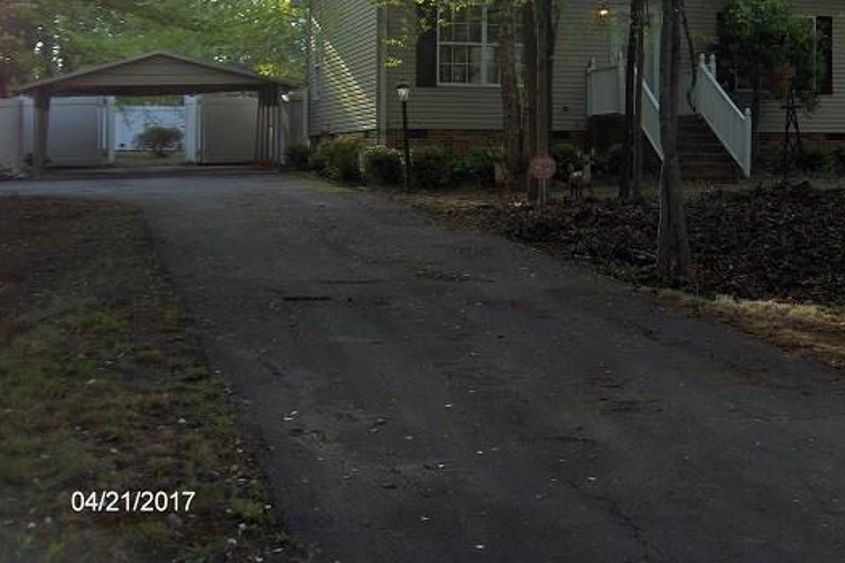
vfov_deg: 21.7
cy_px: 123
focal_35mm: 62
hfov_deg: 31.8
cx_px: 637
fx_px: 1455
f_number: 2.8
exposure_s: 1/144
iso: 171
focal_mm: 8
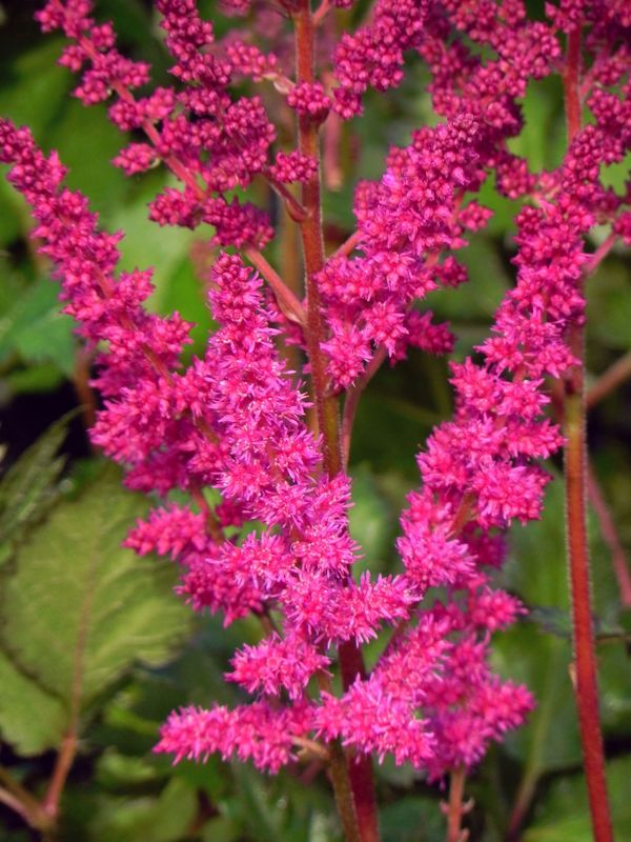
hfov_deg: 2.5
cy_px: 421
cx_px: 316
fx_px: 14704
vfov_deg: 3.3
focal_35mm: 605
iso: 160
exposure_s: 1/250
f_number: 5
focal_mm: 107.6
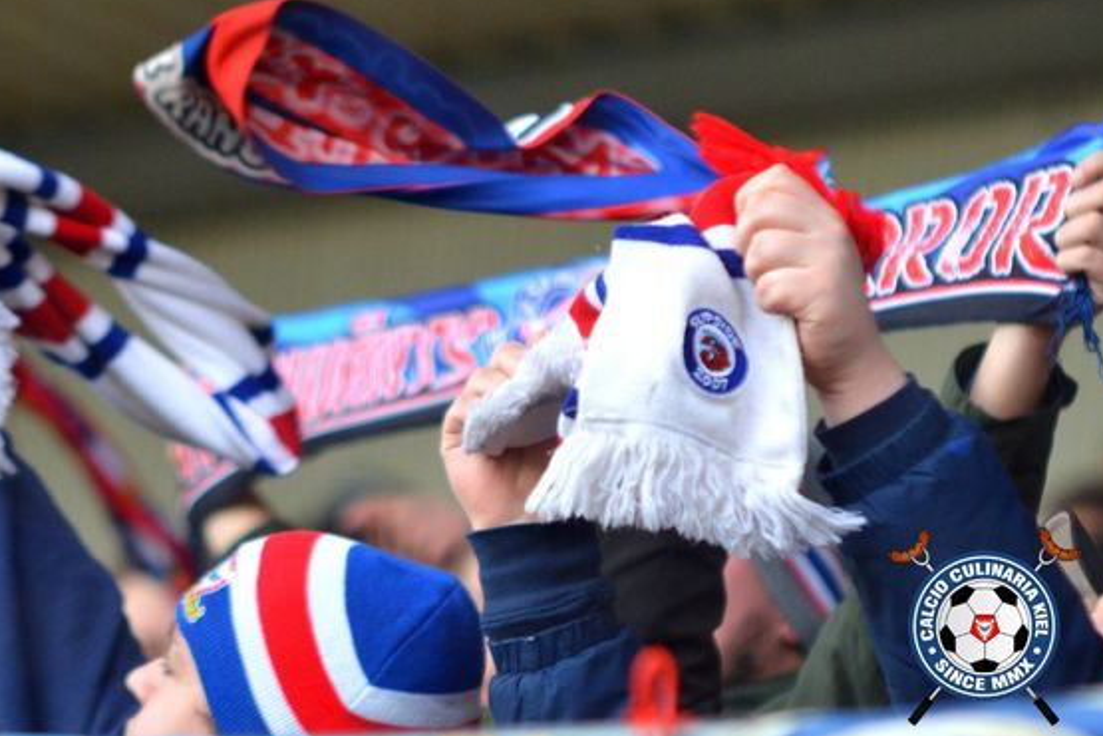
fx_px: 9436
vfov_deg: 4.5
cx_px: 551
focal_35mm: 308
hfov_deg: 6.7
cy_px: 364
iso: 800
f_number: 3.5
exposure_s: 1/800
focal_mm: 200
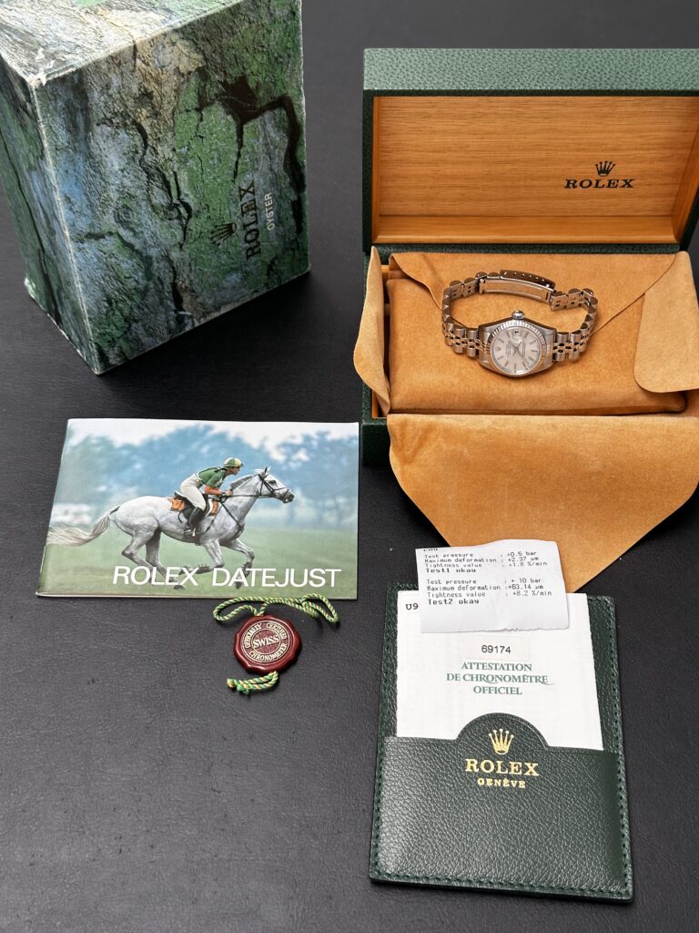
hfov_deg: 30.3
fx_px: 1292
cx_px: 350
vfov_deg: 39.7
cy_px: 466
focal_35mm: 48
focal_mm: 6.86
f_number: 1.78
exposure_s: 1/196
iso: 50
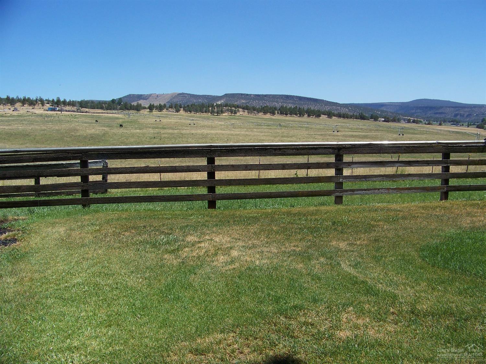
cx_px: 243
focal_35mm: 36
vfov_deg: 39.6
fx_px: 505
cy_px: 182
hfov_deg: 51.4
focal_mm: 5.85
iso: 64
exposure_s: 1/500
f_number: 4
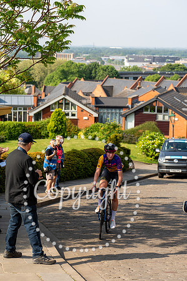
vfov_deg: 23.9
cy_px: 140
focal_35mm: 85
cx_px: 94
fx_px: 662
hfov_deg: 16.1
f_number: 4
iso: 200
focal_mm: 85
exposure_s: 1/1000
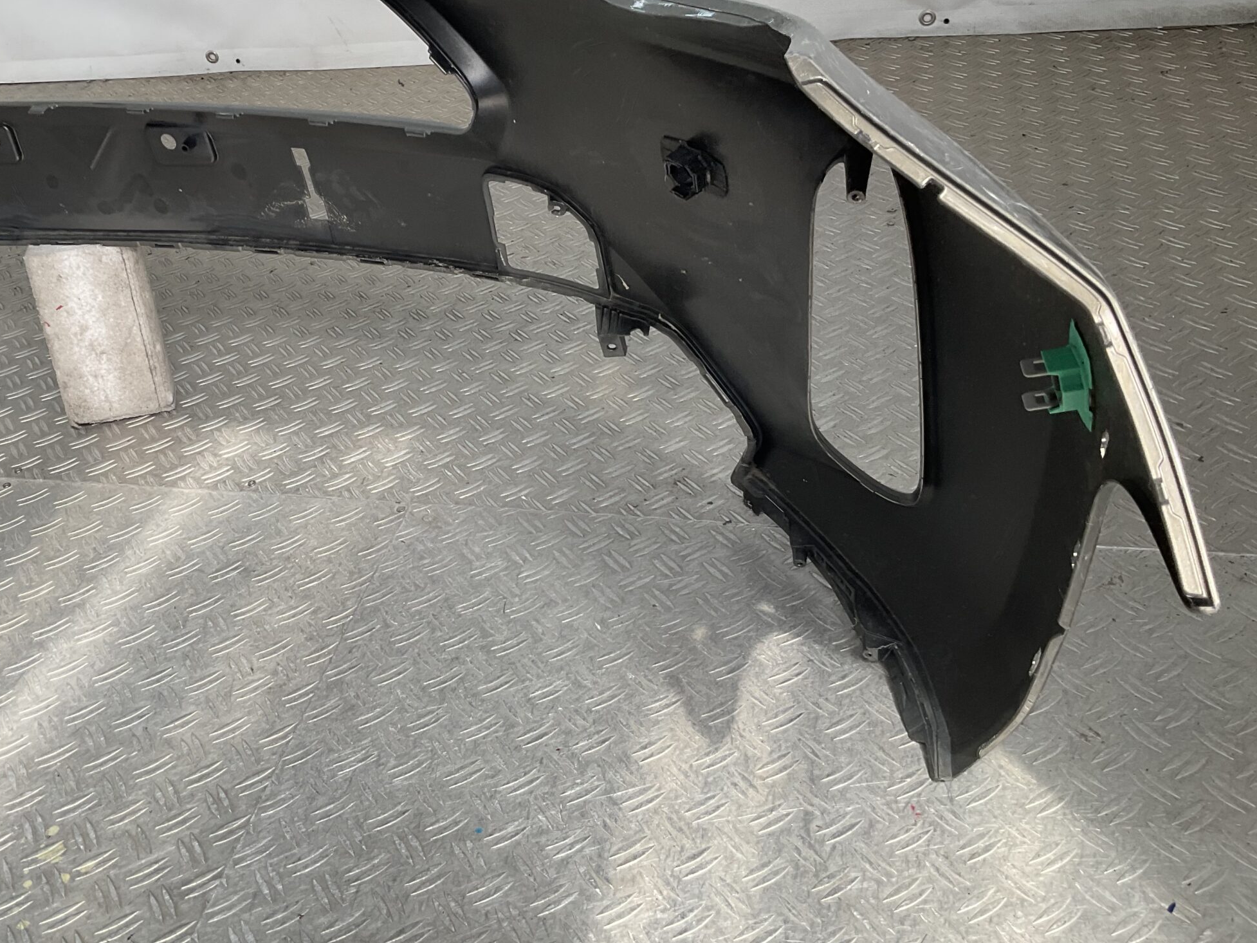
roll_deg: +9.9
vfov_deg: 37.5
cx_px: 443
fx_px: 1380
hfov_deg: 48.3
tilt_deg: -31.3
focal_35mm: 38
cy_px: 359
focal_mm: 3
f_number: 1.8
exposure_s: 1/391
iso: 16
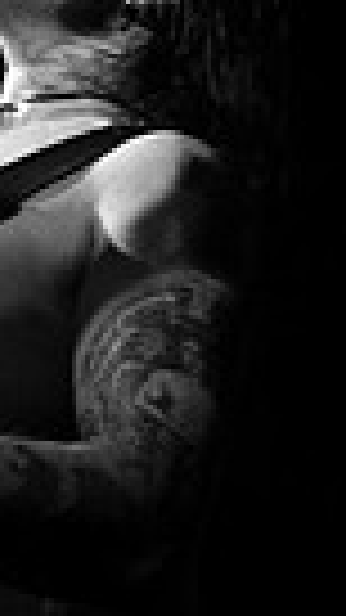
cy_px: 272
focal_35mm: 133
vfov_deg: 16.1
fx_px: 2171
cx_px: -117
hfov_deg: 9.0
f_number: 2.8
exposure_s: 1/60
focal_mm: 20
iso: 1250
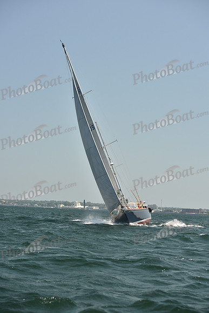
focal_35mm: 75
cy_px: 156
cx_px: 104
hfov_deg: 18.2
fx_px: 653
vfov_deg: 27.0
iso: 250
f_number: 5.6
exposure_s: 1/640
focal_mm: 75
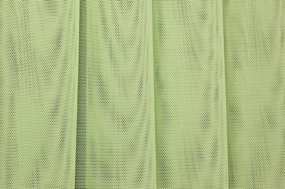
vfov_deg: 9.6
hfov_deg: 14.4
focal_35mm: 142
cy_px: 94
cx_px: 142
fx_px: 1125
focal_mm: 95
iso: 800
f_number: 13
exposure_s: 1/800
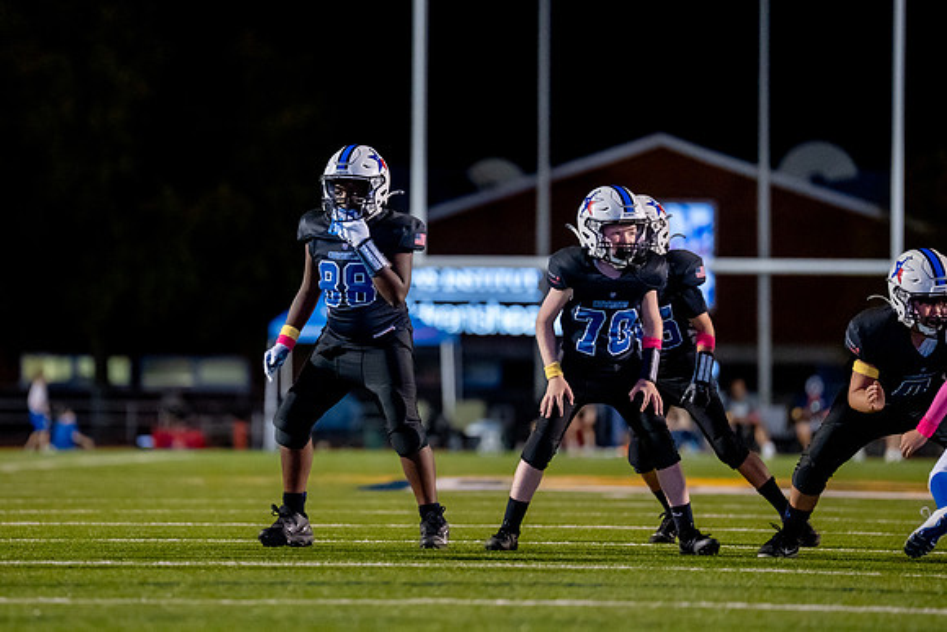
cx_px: 367
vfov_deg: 4.9
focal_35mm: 282
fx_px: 7421
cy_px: 300
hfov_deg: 7.3
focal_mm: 200
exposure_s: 1/1000
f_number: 2.8
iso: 4000
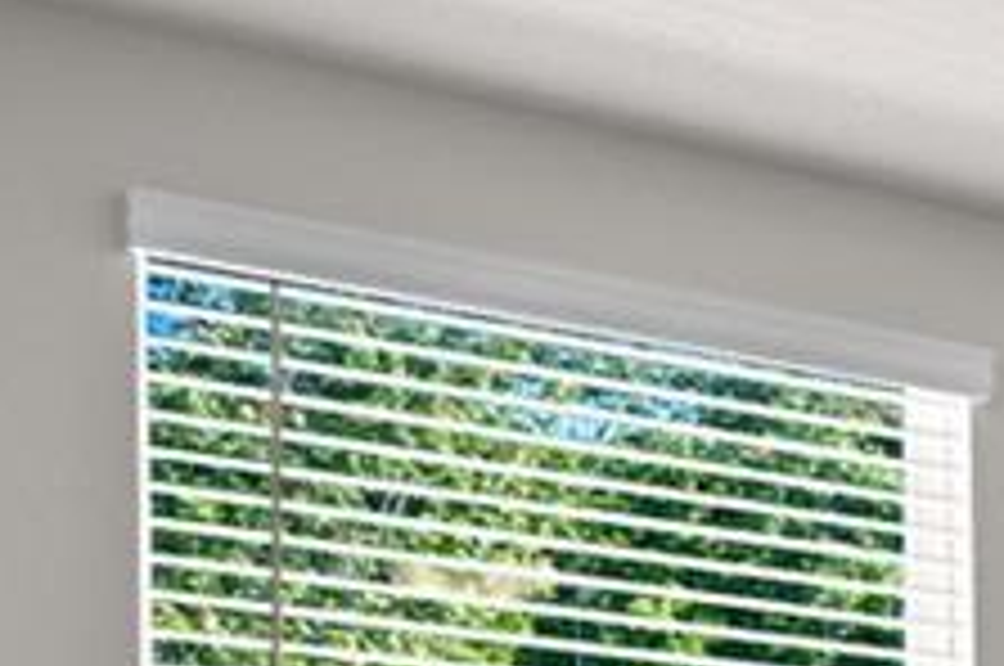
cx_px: 3440
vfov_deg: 10.9
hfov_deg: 9.8
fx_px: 3203
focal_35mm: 115
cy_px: 1300
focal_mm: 16
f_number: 5.6
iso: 250
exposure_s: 1/5
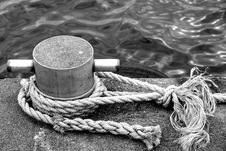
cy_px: 76
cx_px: 111
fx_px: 392
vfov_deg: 21.7
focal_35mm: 63
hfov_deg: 32.1
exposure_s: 1/200
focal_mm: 41
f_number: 5
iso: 100
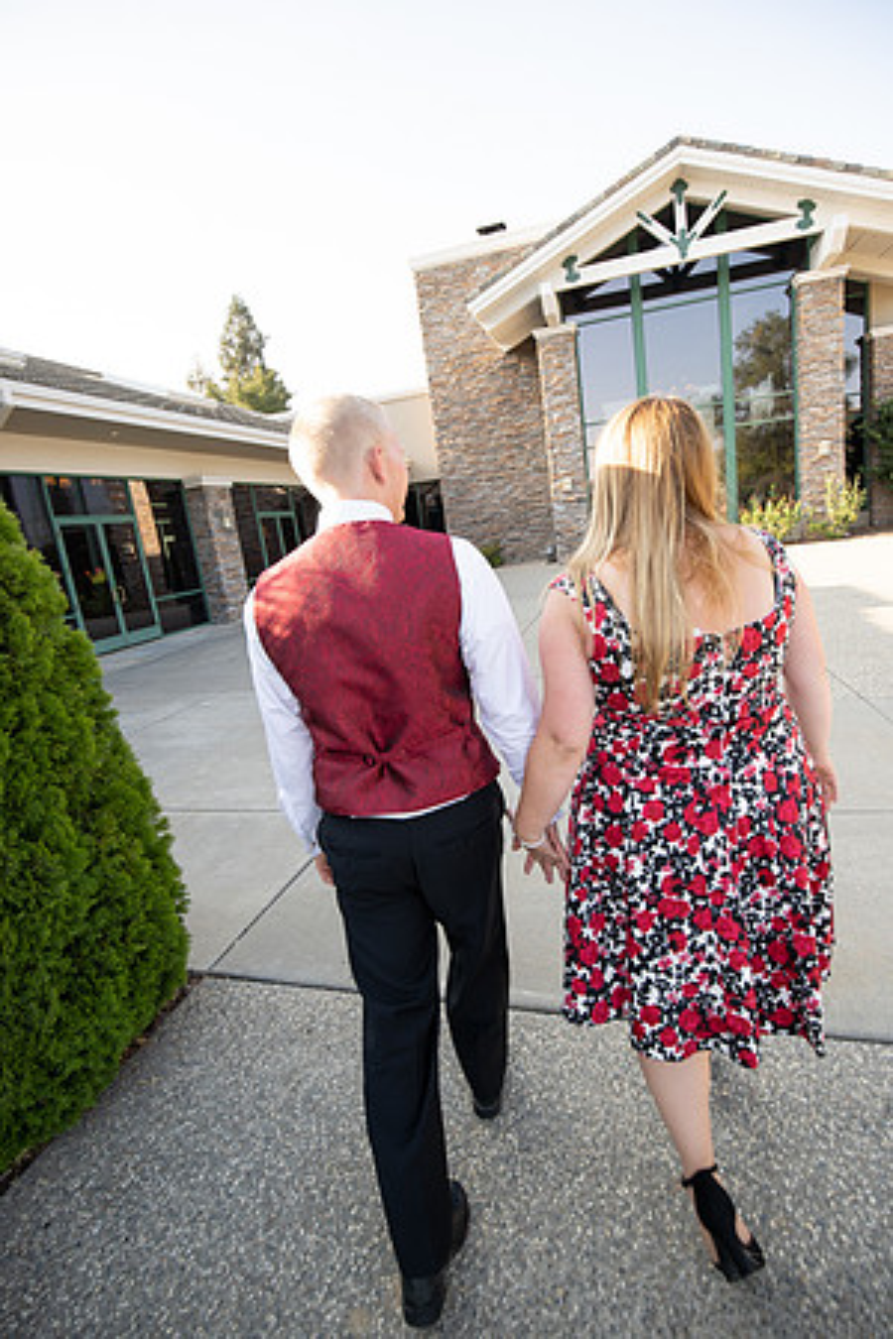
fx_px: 632
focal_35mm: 17
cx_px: 446
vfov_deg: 93.3
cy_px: 670
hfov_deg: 70.4
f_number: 4
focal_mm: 17
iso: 200
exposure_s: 1/250
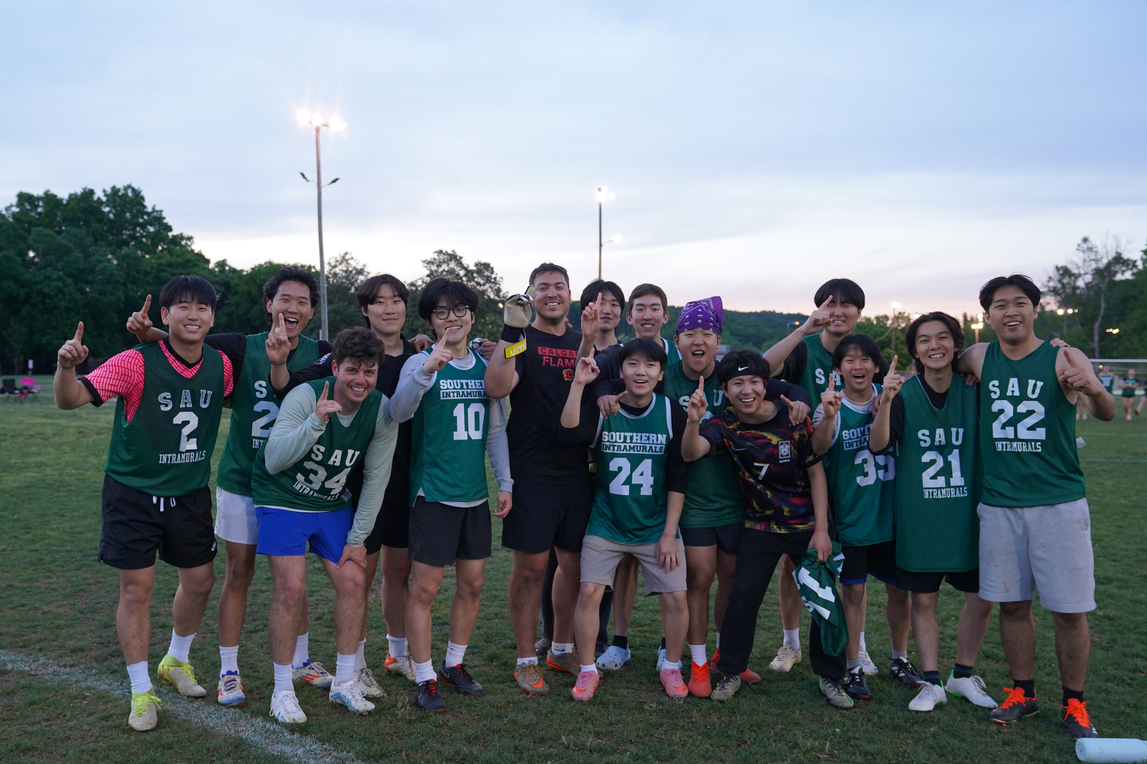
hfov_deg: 57.2
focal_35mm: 33
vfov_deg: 40.0
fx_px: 1051
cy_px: 382
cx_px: 574
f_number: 4
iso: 1600
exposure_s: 1/160
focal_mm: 33
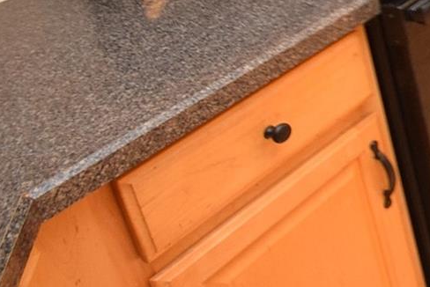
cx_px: 884
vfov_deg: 18.5
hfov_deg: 18.5
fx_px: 753
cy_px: -173
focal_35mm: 63
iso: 800
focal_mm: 10
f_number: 4.5
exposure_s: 1/80
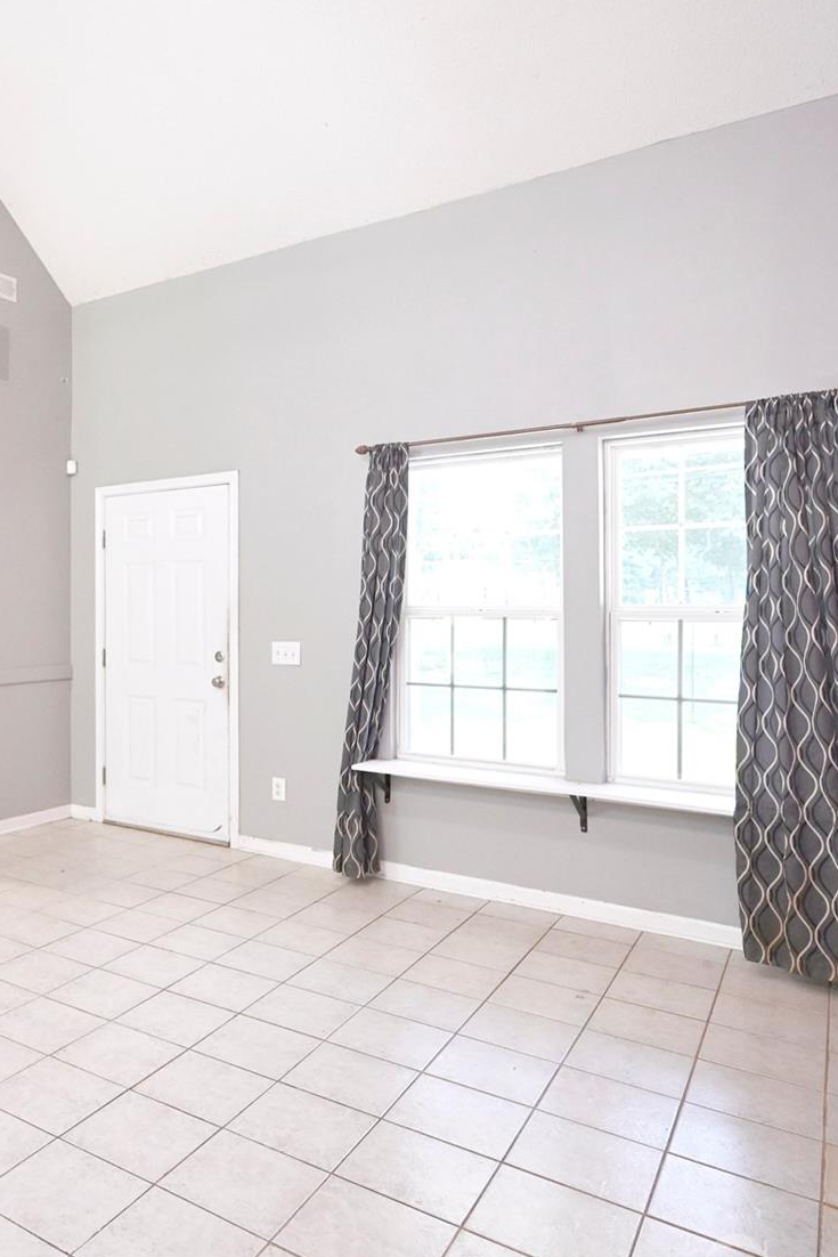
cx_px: 95
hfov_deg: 45.3
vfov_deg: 69.3
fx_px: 907
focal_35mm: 26
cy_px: 598
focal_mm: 14
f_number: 4
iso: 1800
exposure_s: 1/125
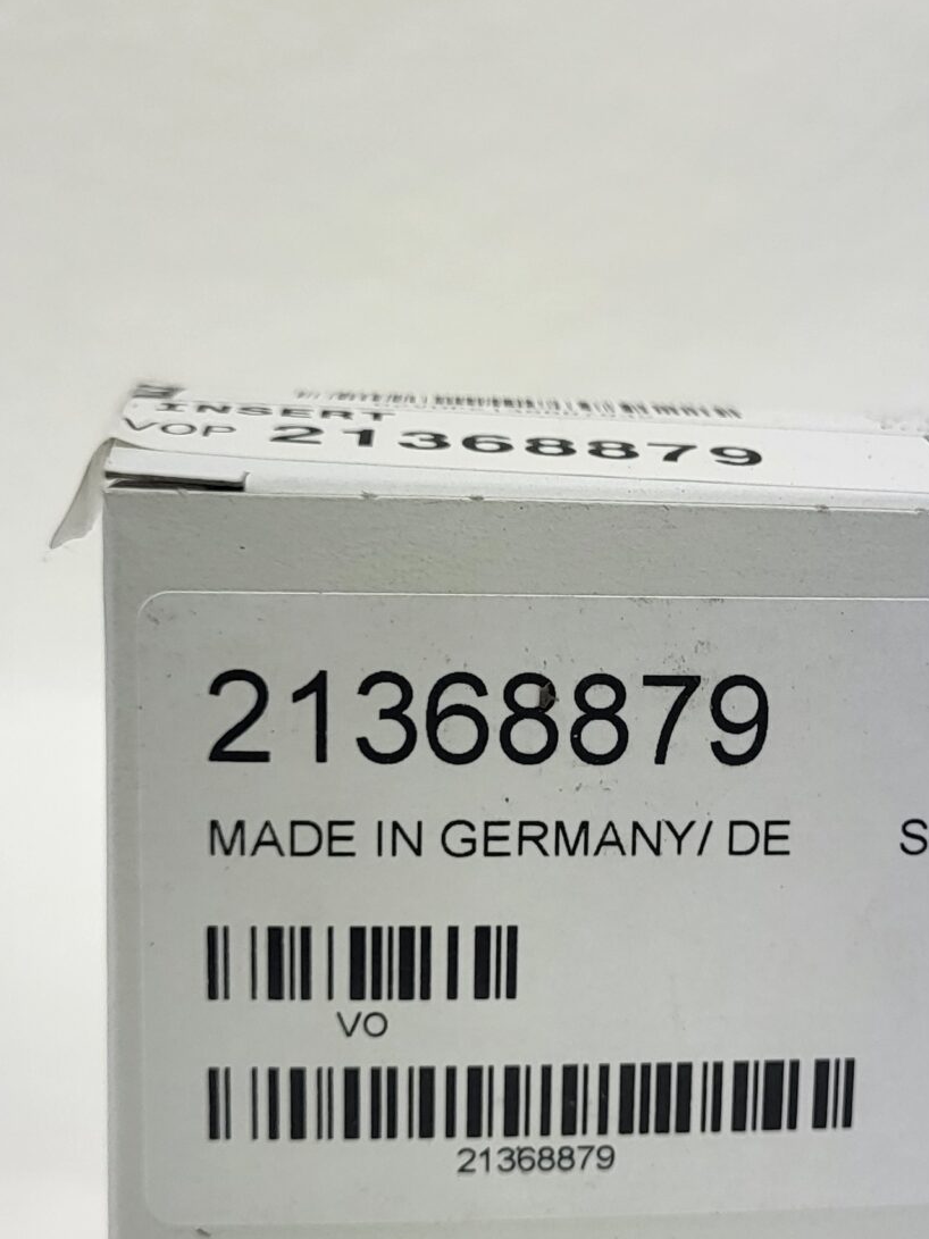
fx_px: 2183
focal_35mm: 61
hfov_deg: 23.9
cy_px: 757
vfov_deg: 31.6
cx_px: 627
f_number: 1.8
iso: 40
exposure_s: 1/184
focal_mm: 5.4
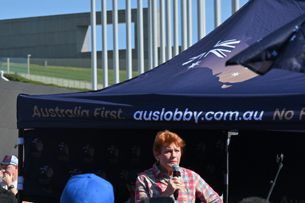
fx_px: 2041
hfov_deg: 8.5
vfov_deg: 5.7
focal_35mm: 241
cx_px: 204
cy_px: 173
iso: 160
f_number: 11
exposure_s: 1/320
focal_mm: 125
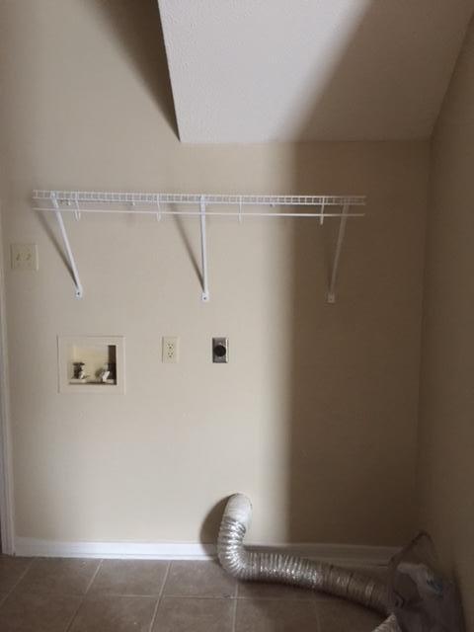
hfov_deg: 48.2
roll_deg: -0.2
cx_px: 237
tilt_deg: -8.4
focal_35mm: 29
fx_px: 529
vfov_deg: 61.7
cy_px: 316
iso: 125
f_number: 2.2
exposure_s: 1/4
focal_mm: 4.15
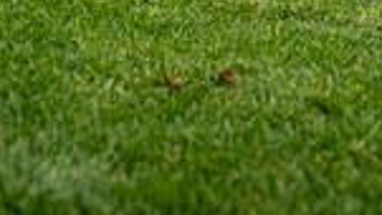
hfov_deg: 11.5
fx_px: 1894
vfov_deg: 6.2
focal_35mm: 187
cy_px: -341
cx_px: 291
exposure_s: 1/800
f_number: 7.1
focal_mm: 60
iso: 400
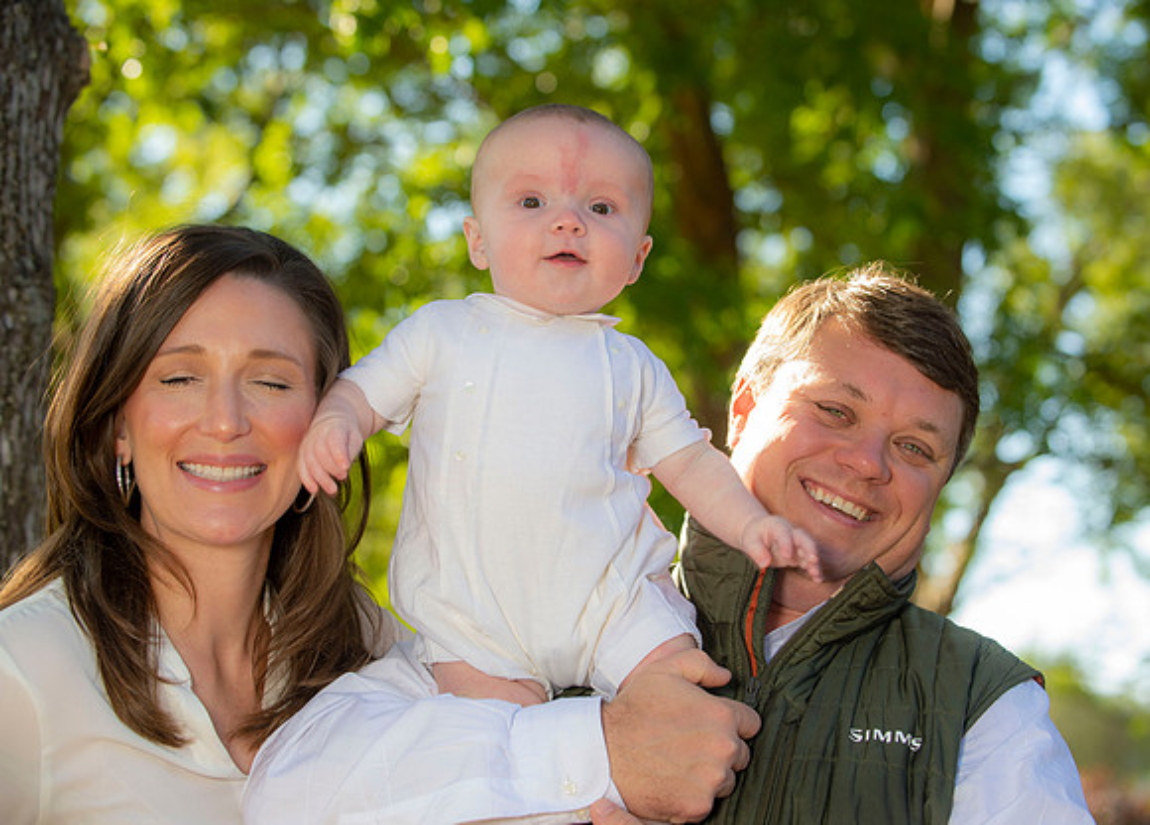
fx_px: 2753
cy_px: 412
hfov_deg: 23.6
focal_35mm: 84
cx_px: 620
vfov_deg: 17.0
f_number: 6.3
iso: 250
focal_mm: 80
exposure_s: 1/250
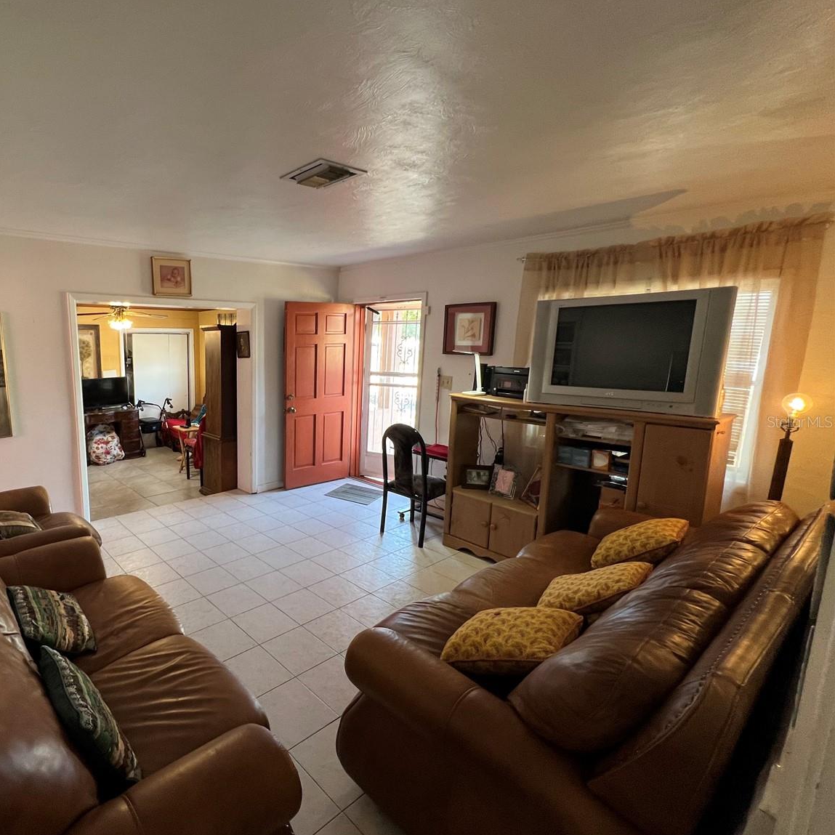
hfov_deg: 83.3
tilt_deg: -9.5
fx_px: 437
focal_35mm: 16
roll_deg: +0.7
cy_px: 421
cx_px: 254
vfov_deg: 87.4
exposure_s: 1/60
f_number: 1.8
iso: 160
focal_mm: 1.57
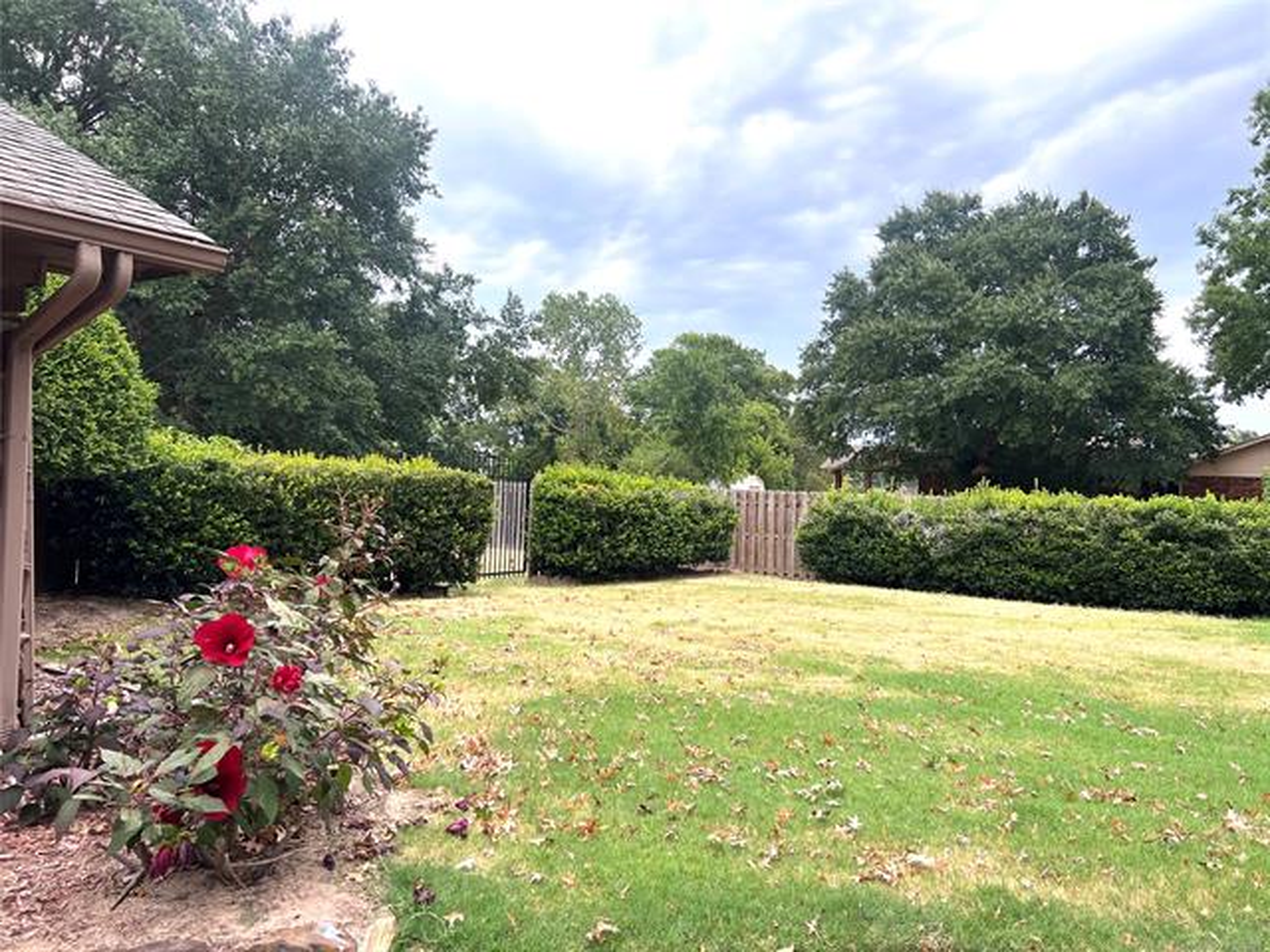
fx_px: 954
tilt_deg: -0.6
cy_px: 476
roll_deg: -1.6
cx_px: 635
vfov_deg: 53.1
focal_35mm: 26
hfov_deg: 67.3
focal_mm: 5.7
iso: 50
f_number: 1.5
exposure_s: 1/1934
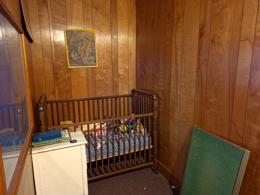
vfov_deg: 58.9
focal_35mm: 23
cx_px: 130
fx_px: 173
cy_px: 98
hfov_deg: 73.9
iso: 250
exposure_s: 1/7.07
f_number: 1.7
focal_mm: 6.25
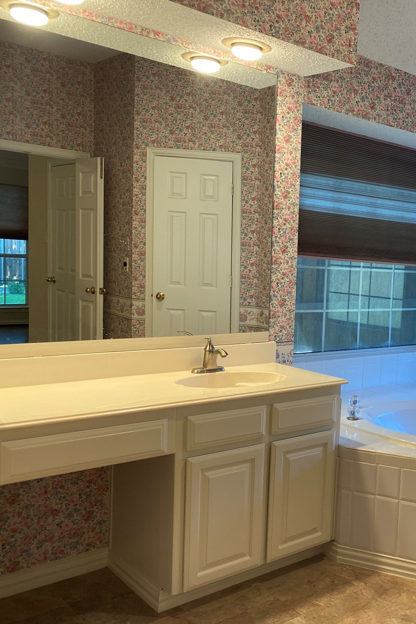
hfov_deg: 33.2
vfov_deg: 51.9
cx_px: 408
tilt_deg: -6.1
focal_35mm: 37
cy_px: 312
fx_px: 641
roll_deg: -2.5
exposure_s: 1/120
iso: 80
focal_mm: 4.25
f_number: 1.8
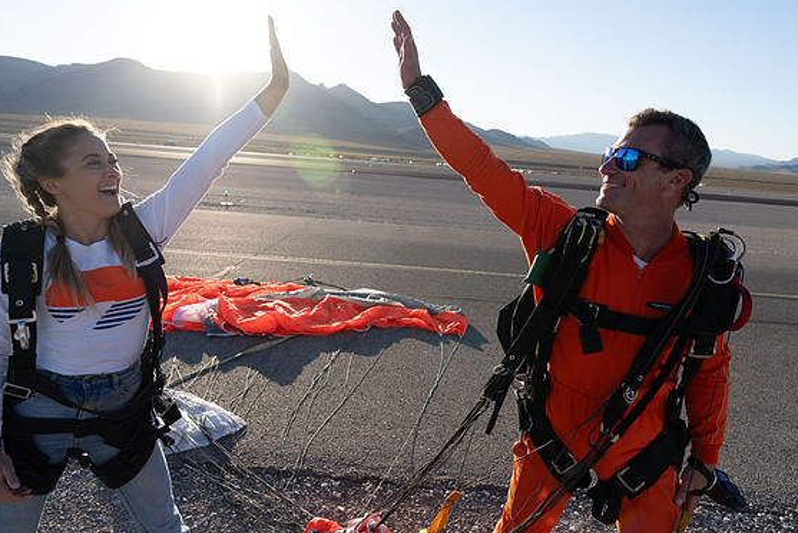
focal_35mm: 25
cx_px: 397
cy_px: 272
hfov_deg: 71.5
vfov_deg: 51.3
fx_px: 554
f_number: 6.3
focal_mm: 24
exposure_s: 1/2000
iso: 800
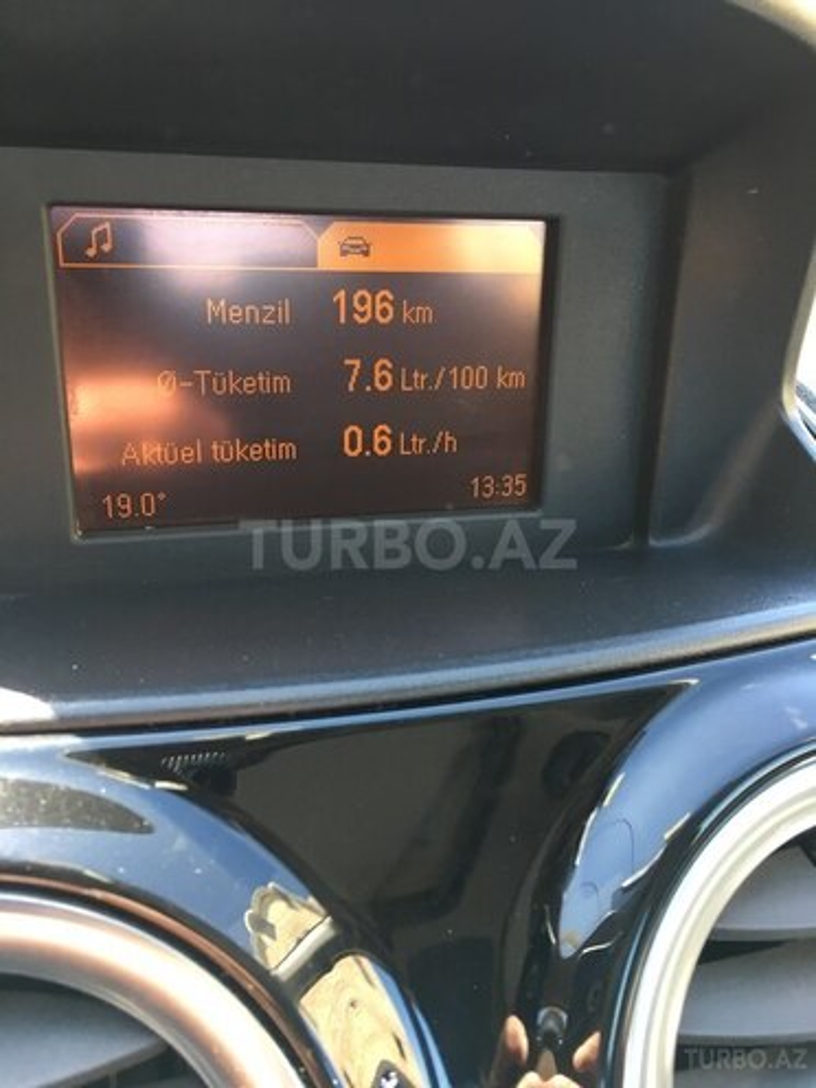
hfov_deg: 48.2
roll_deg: -1.7
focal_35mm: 29
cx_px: 408
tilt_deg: -22.1
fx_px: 911
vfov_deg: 61.7
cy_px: 544
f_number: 2.2
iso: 32
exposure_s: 1/33
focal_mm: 4.15
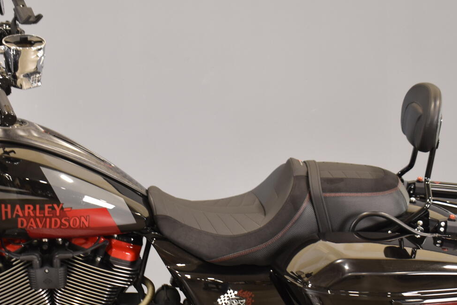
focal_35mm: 92
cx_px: 128
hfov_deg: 22.0
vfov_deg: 14.8
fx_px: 1168
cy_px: 202
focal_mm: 30
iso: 400
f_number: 4.2
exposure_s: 1/10
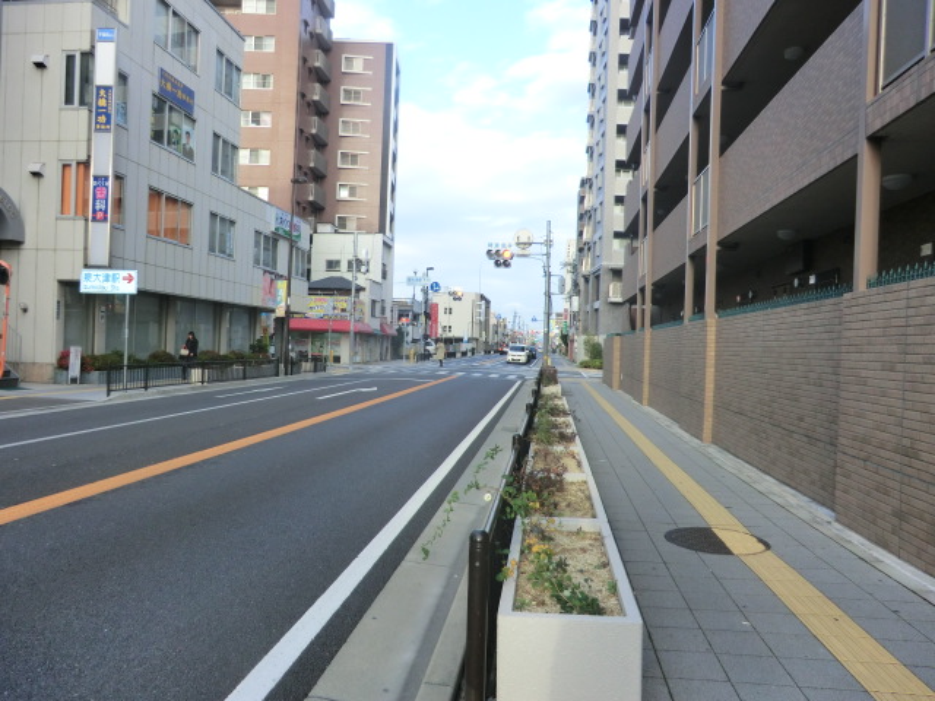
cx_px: 468
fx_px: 648
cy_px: 350
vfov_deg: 56.8
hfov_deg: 71.6
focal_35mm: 24
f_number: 3.2
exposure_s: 1/200
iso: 80
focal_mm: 4.3
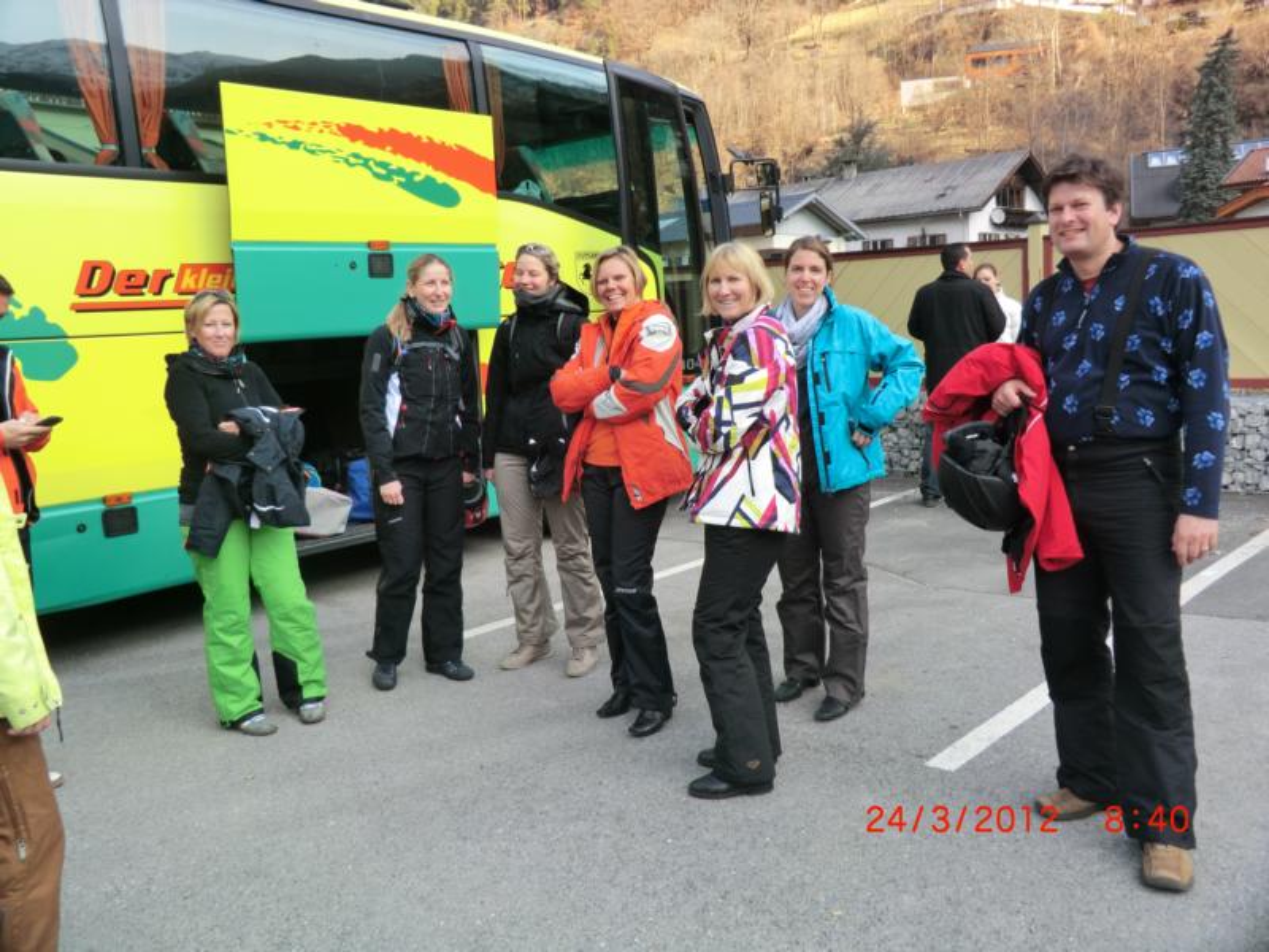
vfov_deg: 48.2
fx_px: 1063
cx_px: 634
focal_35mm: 29
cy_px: 476
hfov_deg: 61.7
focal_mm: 5.2
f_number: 3.5
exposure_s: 1/160
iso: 80
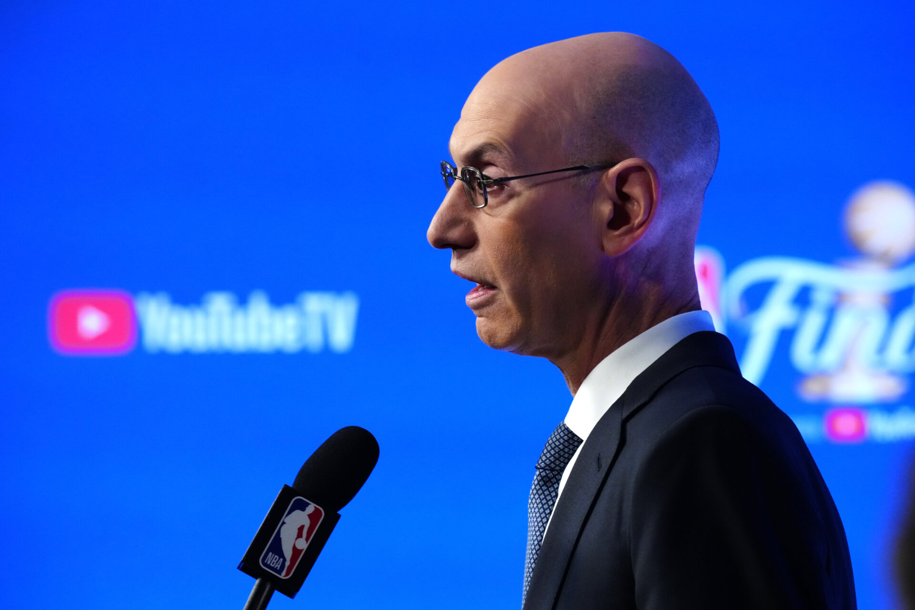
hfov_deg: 5.2
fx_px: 10166
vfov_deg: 3.4
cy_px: 305
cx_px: 458
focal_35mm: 400
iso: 4000
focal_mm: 400
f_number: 5.6
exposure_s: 1/250
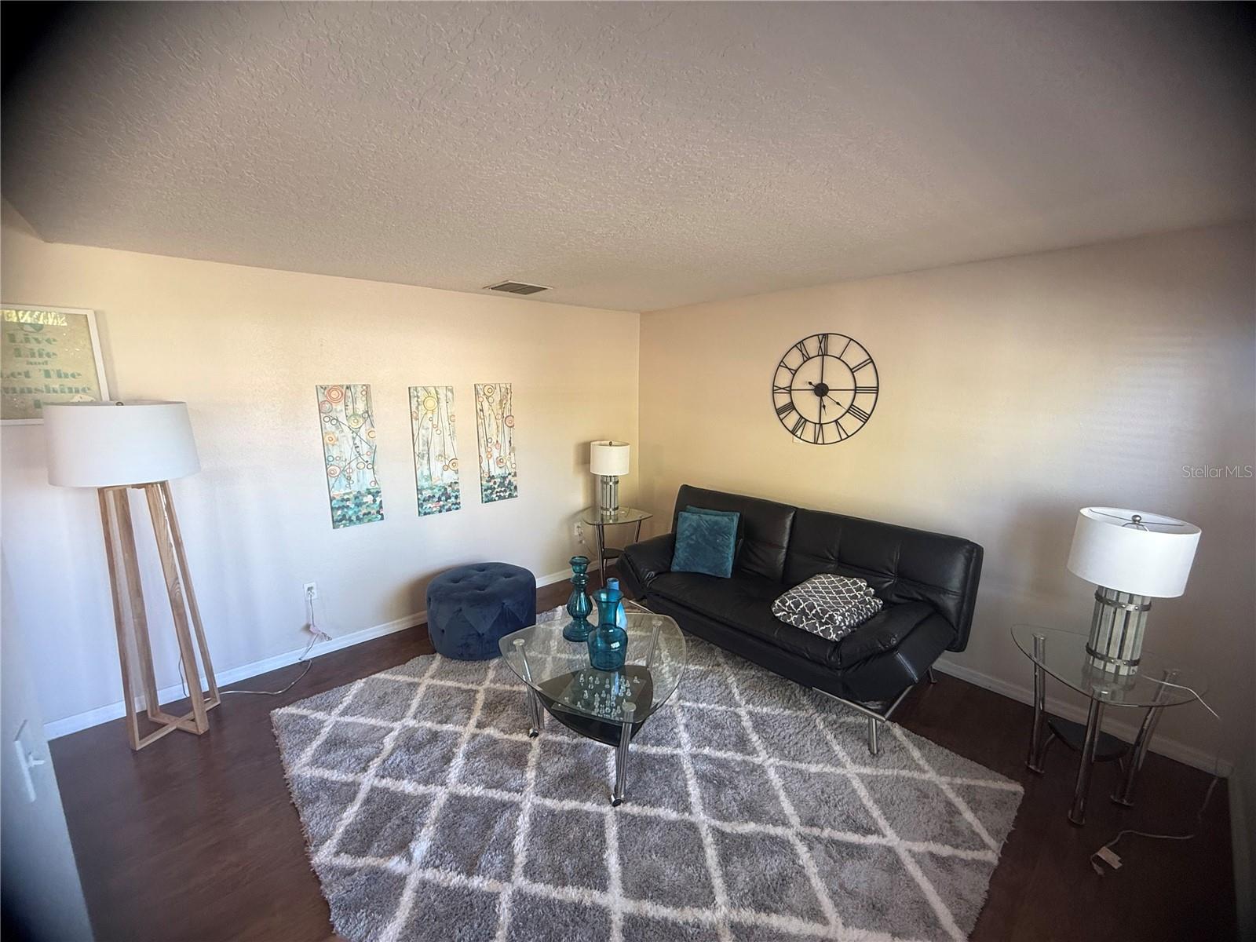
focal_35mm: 14
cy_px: 471
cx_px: 628
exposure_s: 1/60
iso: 160
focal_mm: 2.22
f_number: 2.2
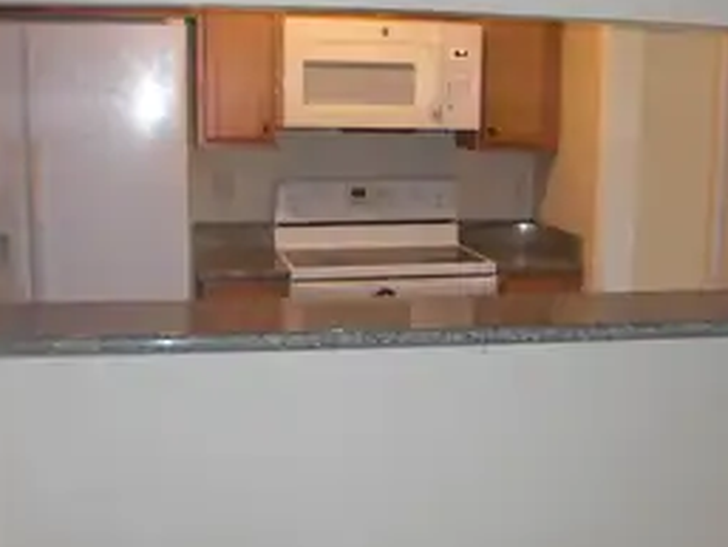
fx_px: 1178
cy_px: 315
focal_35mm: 56
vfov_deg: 26.1
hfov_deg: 34.3
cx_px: 411
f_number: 2.8
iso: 200
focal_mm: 6.3
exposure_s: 1/60
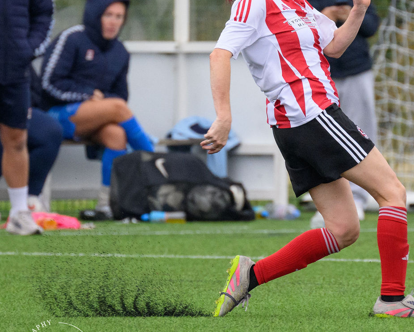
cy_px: 97
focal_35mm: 1304
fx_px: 15981
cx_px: 328
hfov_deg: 1.5
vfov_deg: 1.2
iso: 2200
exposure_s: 1/1000
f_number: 5.6
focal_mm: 400
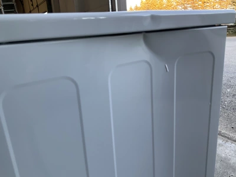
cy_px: 88
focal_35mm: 29
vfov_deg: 48.2
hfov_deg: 61.7
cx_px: 118
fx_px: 198
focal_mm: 3
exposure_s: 1/60
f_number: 1.8
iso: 40
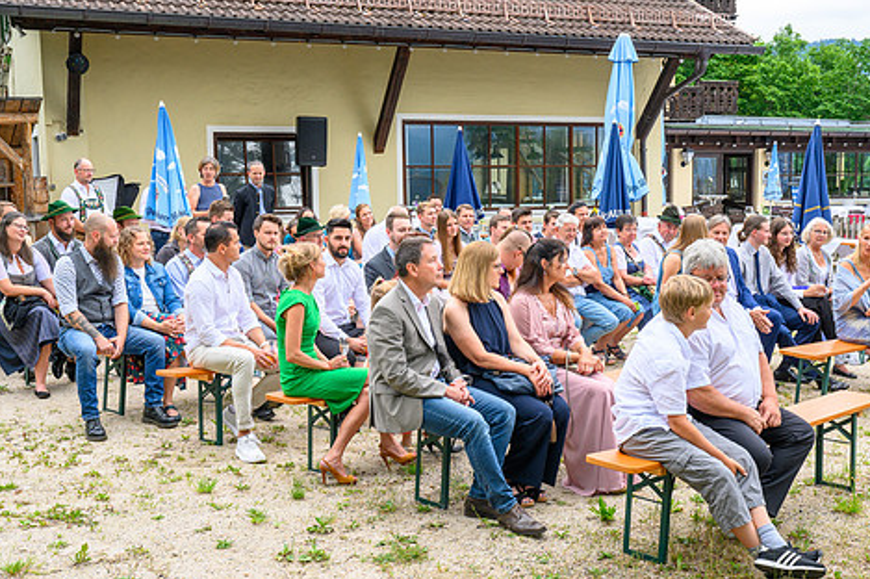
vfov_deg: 28.6
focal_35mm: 47
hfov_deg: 41.8
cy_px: 325
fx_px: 1135
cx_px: 495
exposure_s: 1/250
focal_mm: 38
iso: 250
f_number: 8
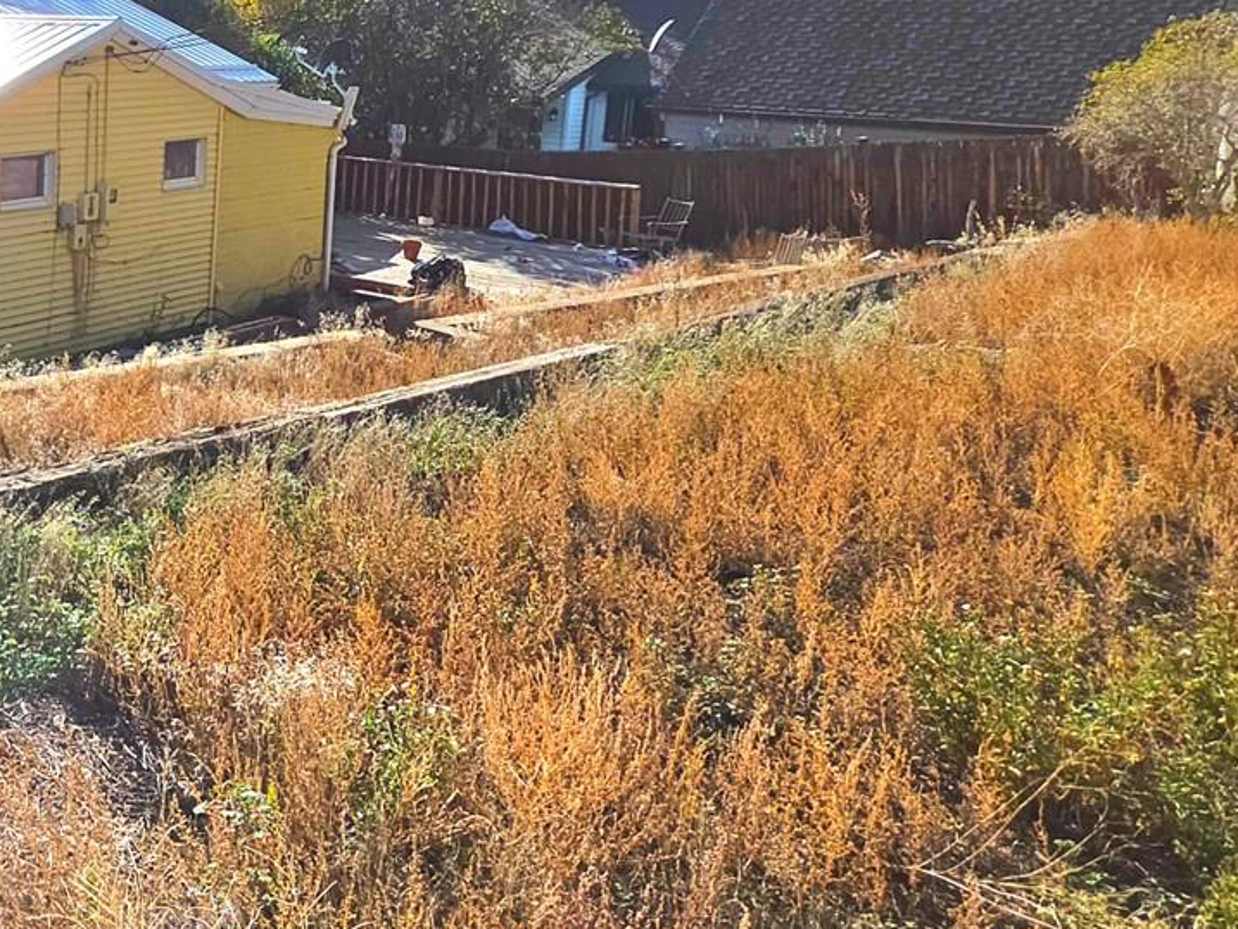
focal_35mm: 29
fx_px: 1037
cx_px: -135
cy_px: 382
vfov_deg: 48.0
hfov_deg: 45.5
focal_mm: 2.2
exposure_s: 1/2000
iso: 16
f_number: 1.9
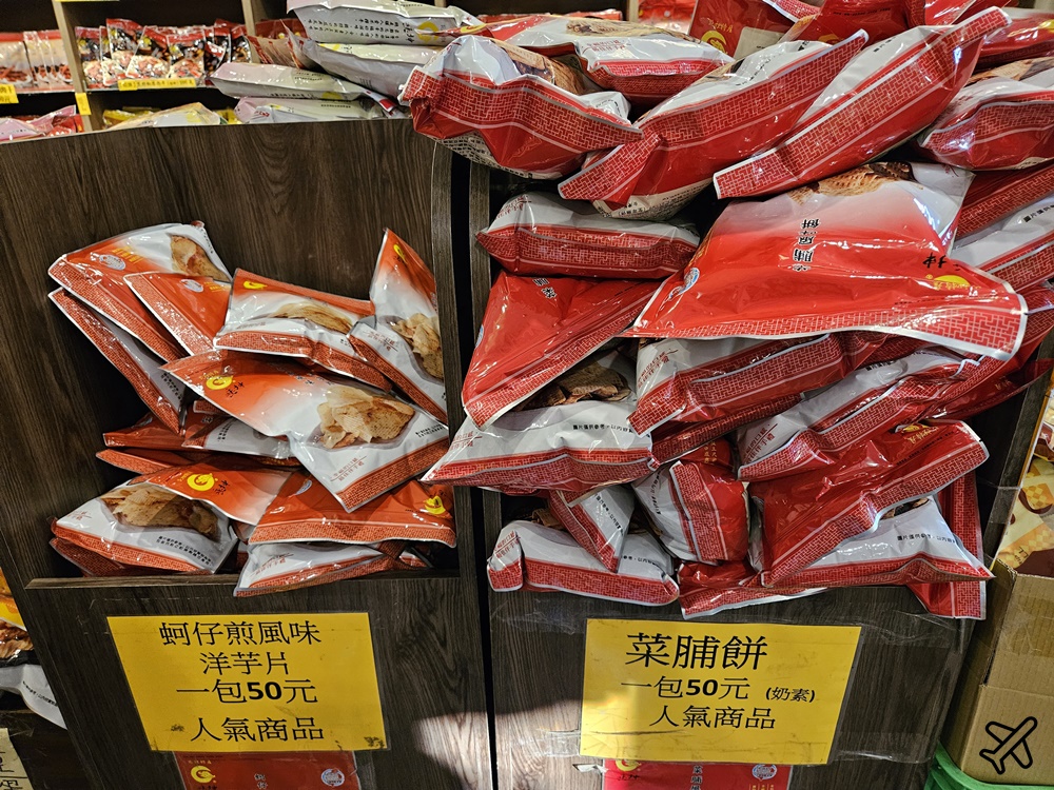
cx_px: 527
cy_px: 395
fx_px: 700
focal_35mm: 23
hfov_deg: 73.9
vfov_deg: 58.9
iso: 1000
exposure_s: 1/120
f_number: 1.8
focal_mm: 5.4
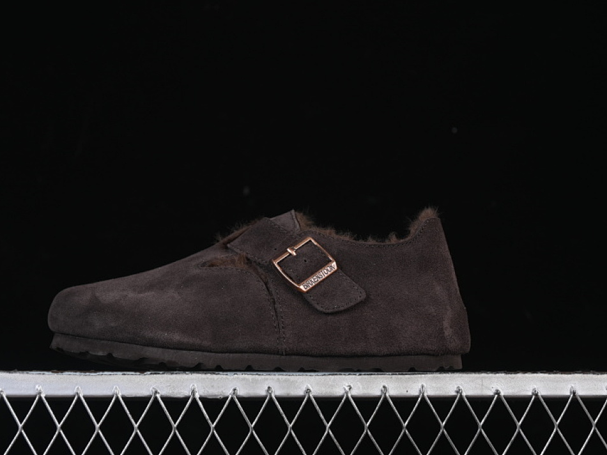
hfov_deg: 23.8
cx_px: 263
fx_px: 1438
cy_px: 229
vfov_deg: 18.0
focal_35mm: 82
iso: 160
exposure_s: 1/60
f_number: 6.3
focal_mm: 50
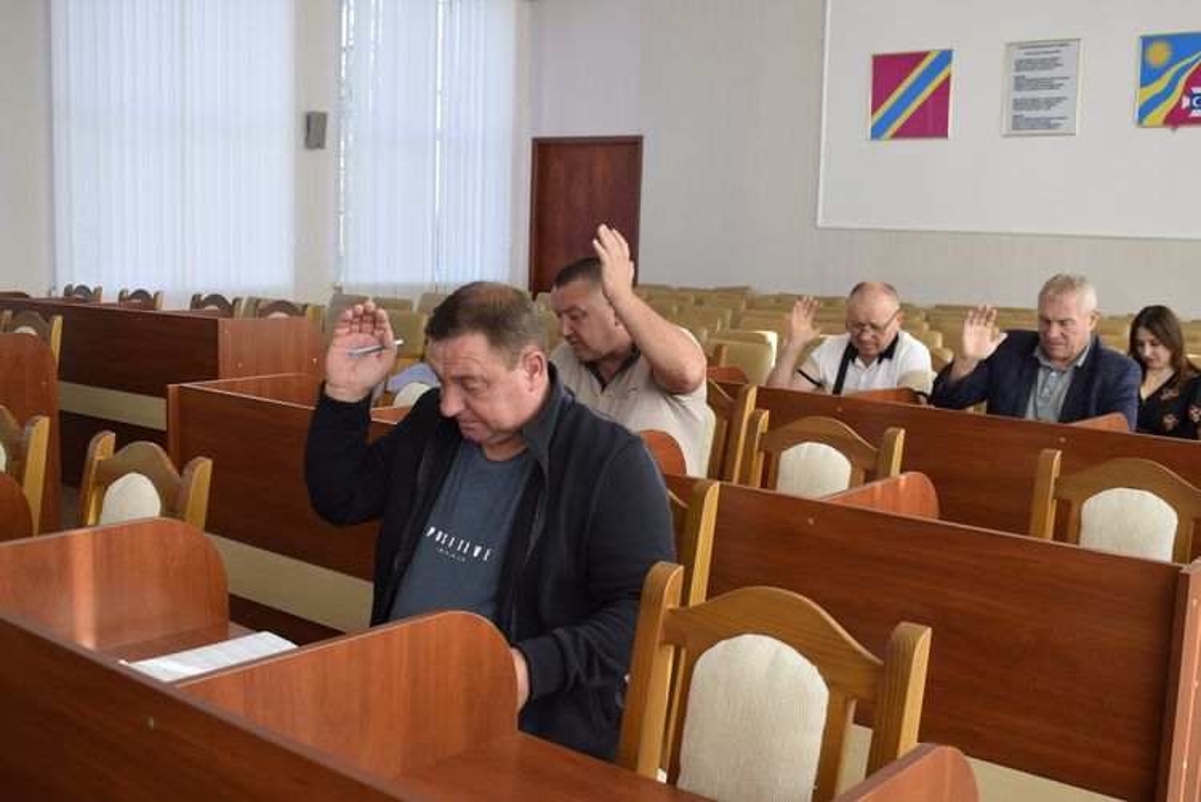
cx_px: 600
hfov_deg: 49.5
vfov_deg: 34.3
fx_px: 1302
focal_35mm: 39
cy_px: 401
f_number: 5.6
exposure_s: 1/125
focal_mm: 26
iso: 400
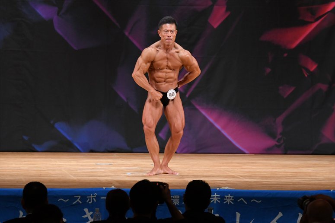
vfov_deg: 5.7
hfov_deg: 8.6
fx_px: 2232
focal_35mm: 240
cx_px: 168
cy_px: 112
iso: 3200
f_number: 5.6
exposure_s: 1/400
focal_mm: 160
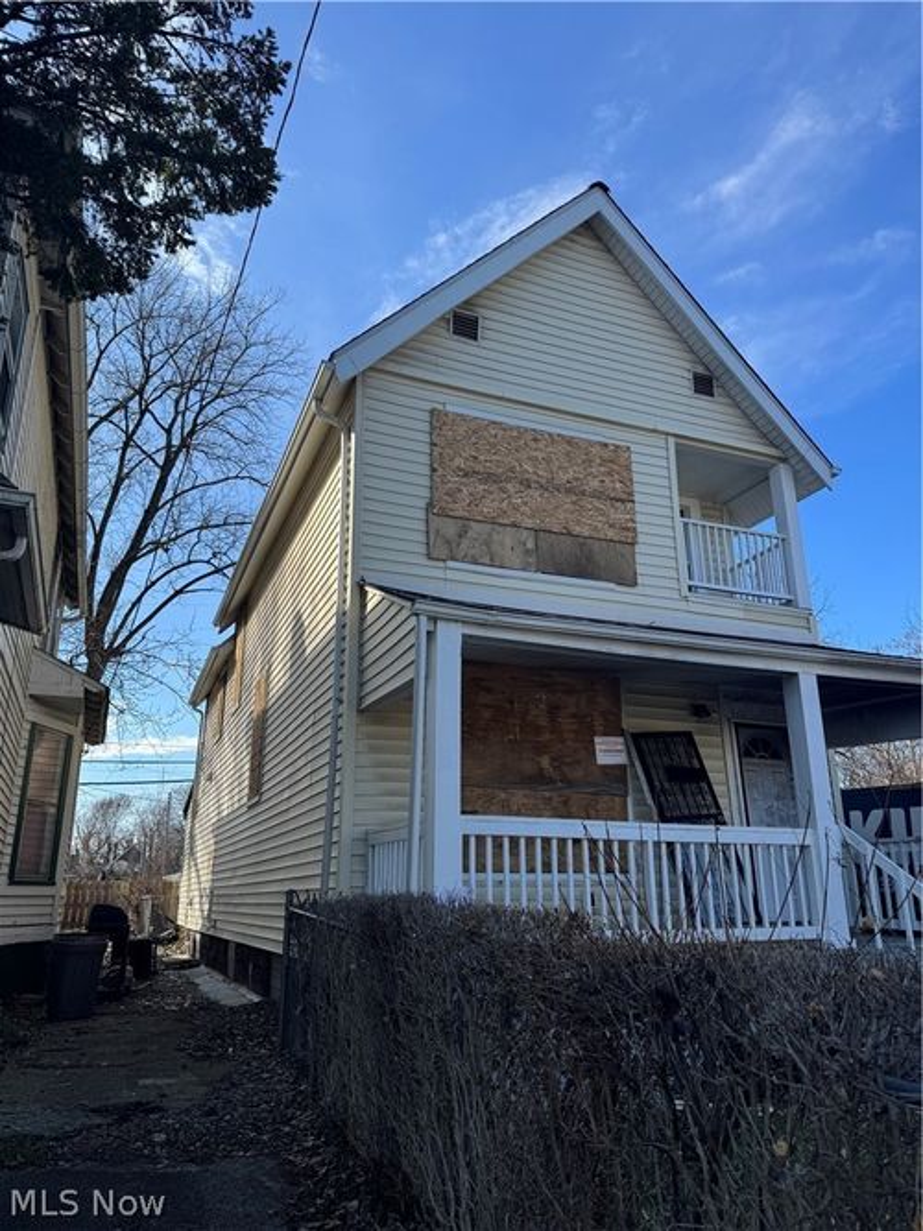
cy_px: 616
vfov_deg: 71.6
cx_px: 462
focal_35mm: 24
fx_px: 854
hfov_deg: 56.8
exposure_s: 1/2710
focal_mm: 6.76
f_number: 1.78
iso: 80
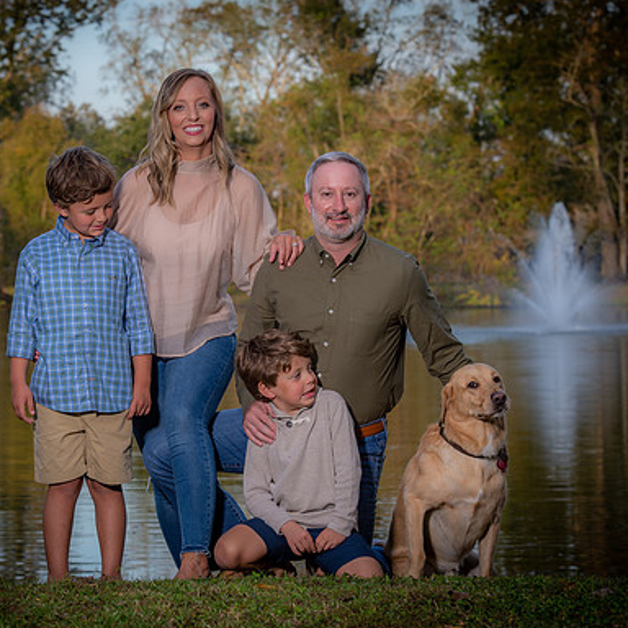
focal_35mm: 131
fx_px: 2689
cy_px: 314
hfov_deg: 13.3
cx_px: 218
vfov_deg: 13.3
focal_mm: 102
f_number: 8
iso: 400
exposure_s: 1/160
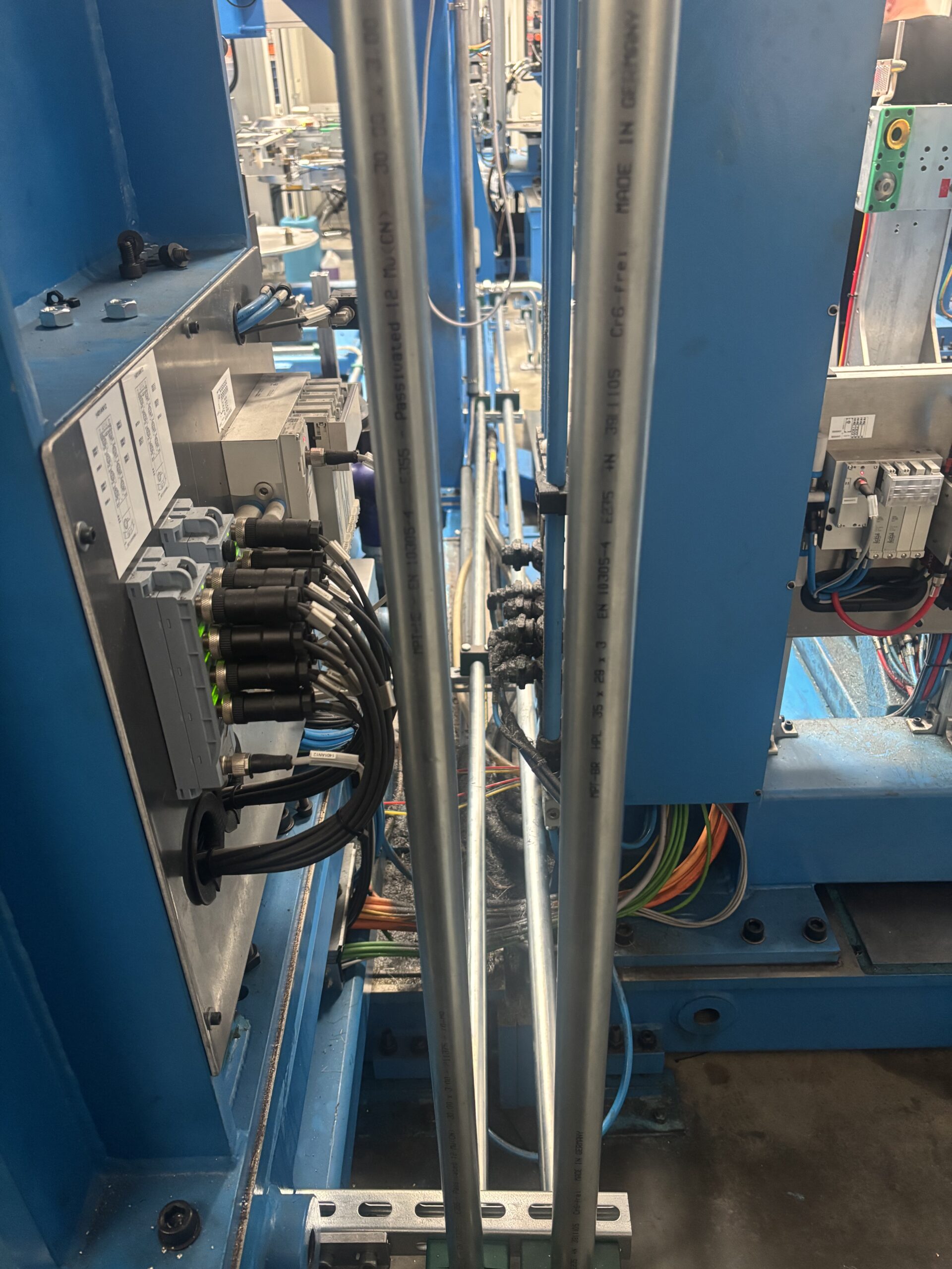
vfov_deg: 67.3
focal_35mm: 26
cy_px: 634
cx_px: 476
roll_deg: +2.1
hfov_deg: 53.1
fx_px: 953
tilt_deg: -31.1
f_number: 1.6
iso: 500
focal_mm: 5.96
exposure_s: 1/33
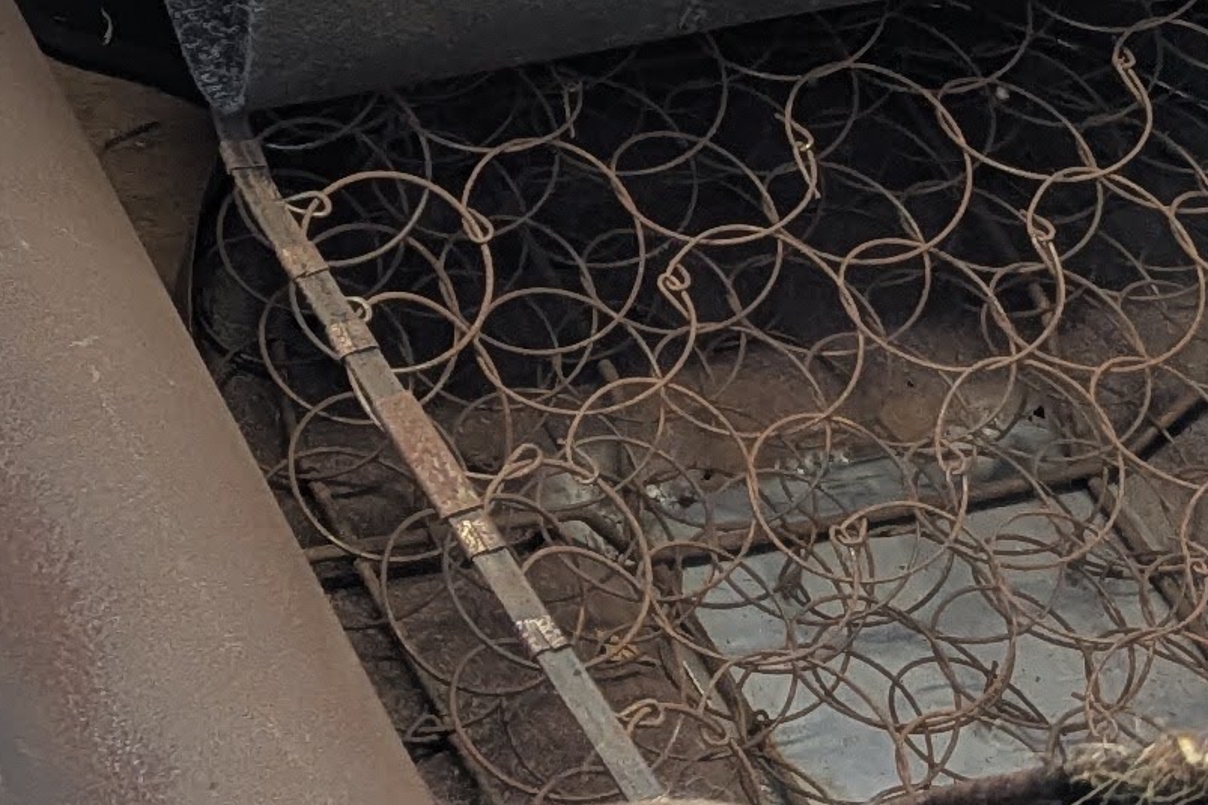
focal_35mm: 127
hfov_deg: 15.8
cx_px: -71
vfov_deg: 10.6
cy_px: -242
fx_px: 4260
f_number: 1.85
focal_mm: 6.81
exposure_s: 1/100
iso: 78
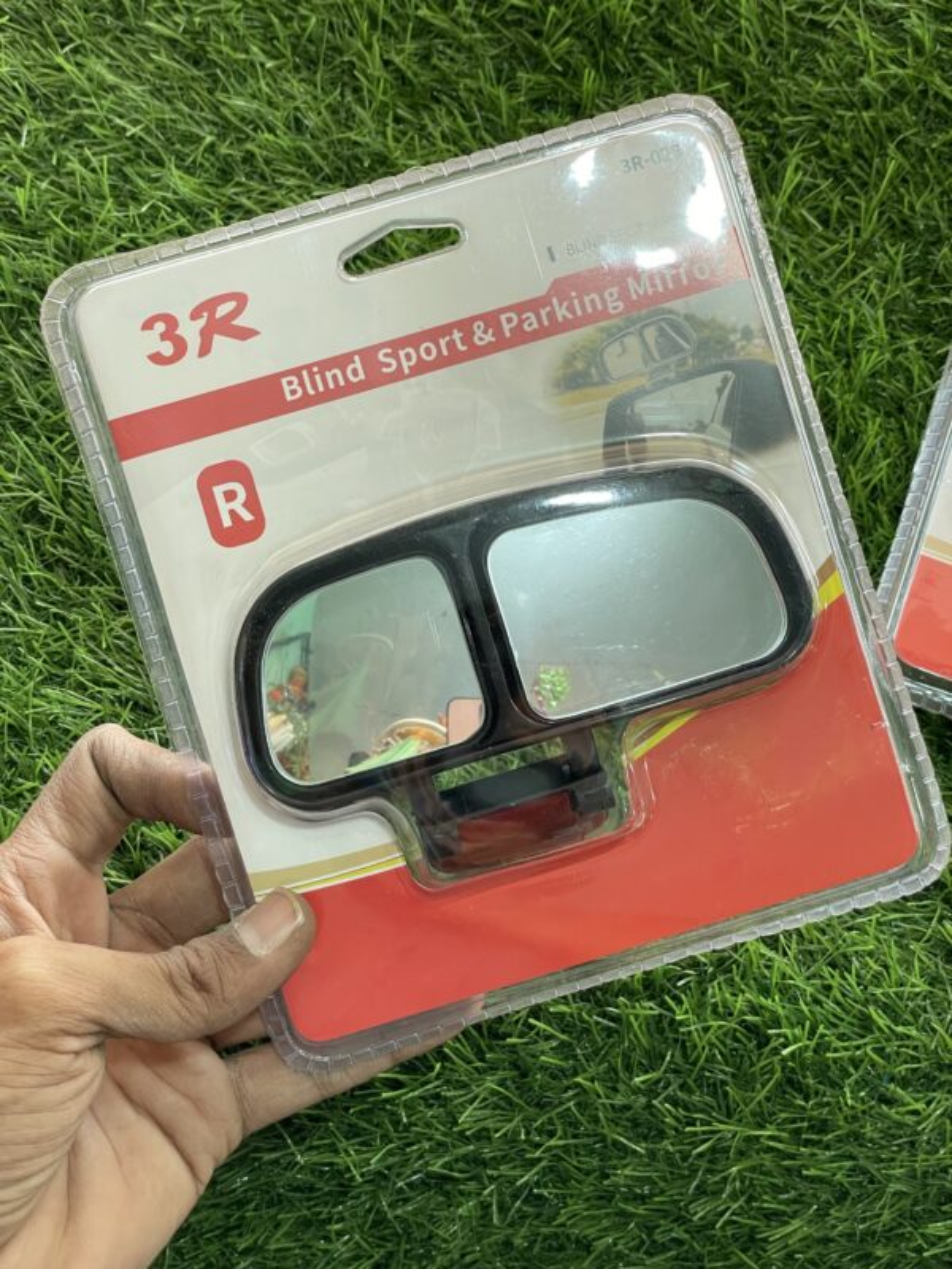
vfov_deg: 36.8
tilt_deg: -69.2
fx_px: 1907
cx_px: 476
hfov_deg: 28.0
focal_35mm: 52
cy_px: 634
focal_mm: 6
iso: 125
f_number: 2
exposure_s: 1/100
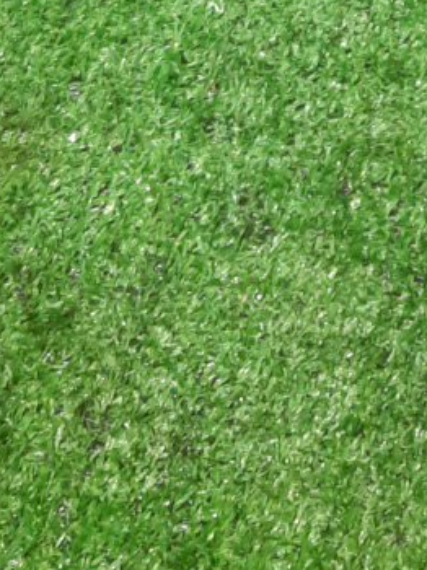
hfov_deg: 13.7
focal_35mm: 103
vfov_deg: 18.0
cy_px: -143
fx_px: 1696
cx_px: 572
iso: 323
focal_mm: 4.6
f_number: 2
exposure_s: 1/33
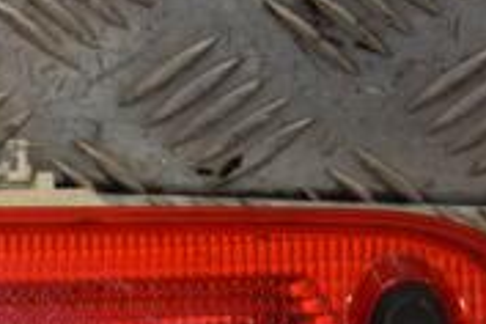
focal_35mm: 315
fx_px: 4252
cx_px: -157
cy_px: 294
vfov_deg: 4.4
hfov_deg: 6.5
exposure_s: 1/200
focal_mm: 62
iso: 800
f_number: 5.6
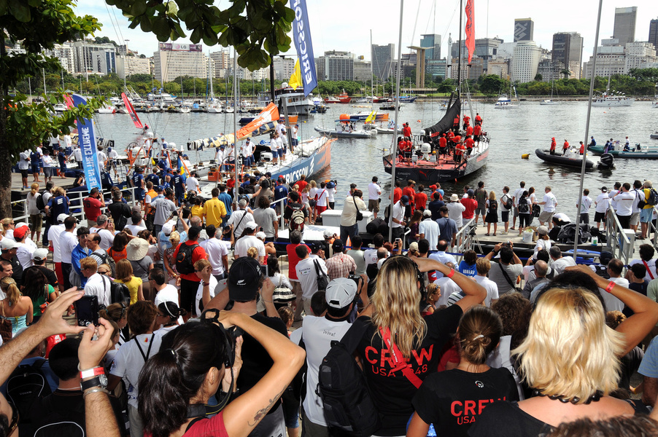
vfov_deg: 43.5
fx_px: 548
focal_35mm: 30
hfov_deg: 62.0
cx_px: 329
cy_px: 218
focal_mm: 20
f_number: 11
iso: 200
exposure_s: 1/250
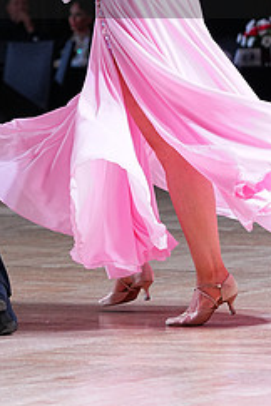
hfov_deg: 4.6
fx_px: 3342
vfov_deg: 6.9
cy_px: -37
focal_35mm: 296
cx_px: 66
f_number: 4
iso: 1600
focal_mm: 124
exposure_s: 1/400
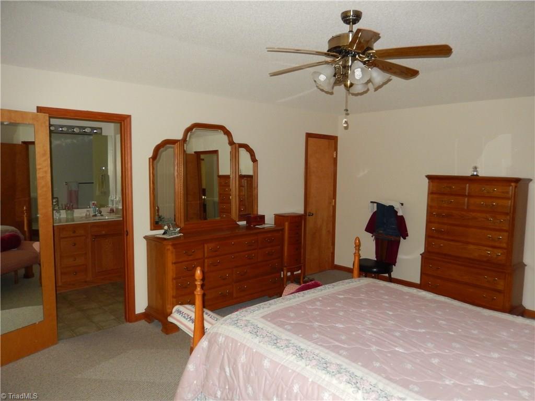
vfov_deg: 54.9
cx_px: 268
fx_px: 386
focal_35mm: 25
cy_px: 200
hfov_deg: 69.4
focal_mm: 4.5
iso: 320
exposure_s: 1/30
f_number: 3.4
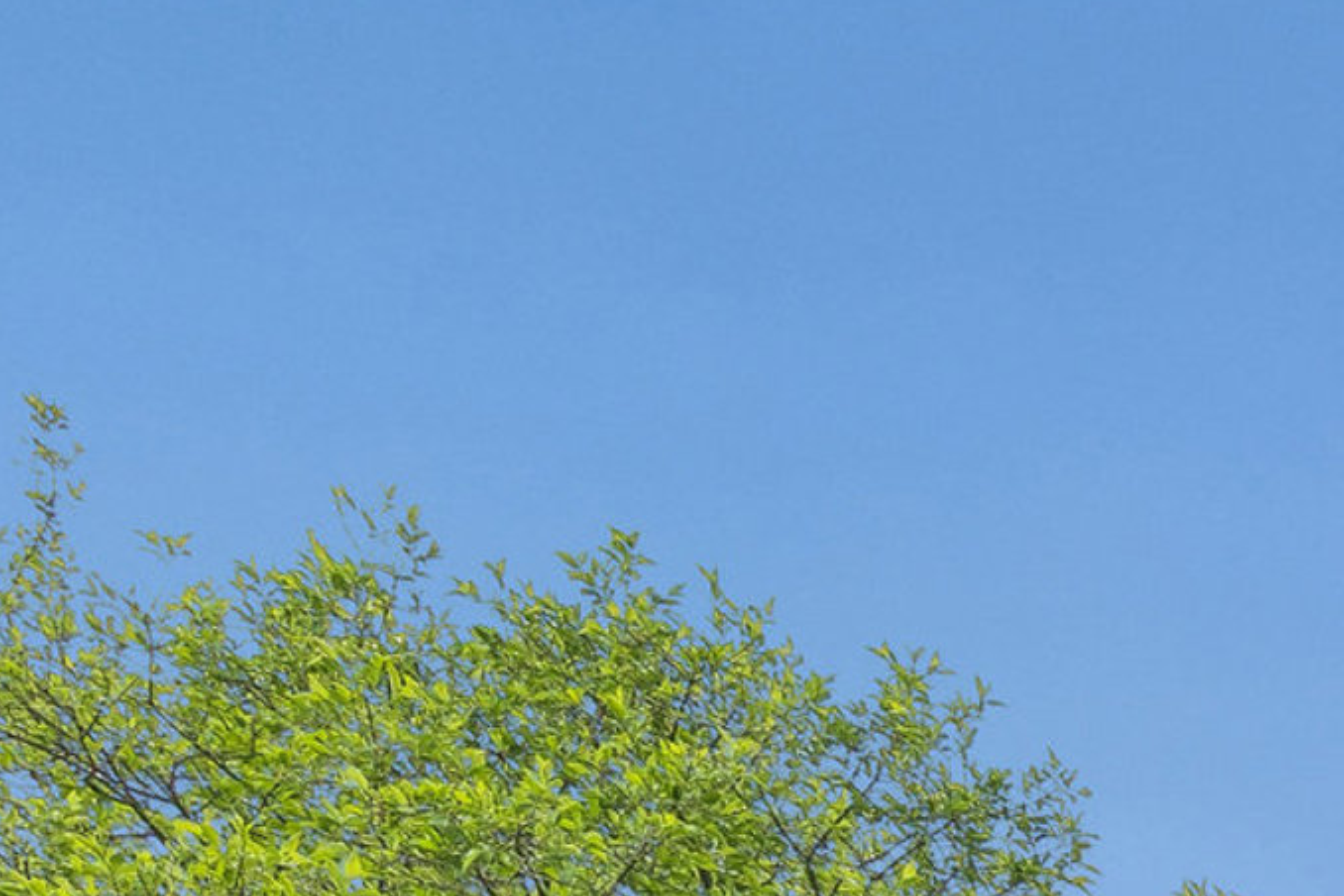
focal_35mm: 102
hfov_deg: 15.6
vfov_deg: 10.7
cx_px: 2755
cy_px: 2403
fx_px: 3808
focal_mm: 18
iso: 250
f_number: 7.1
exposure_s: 1/200
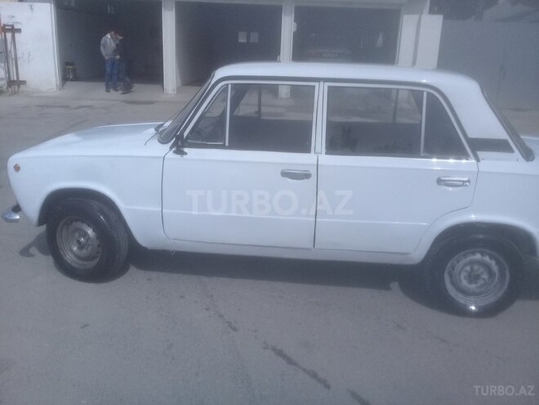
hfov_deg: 58.4
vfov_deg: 45.4
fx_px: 483
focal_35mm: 31
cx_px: 270
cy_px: 202
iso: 50
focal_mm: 3.3
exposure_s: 1/2445
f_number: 2.2
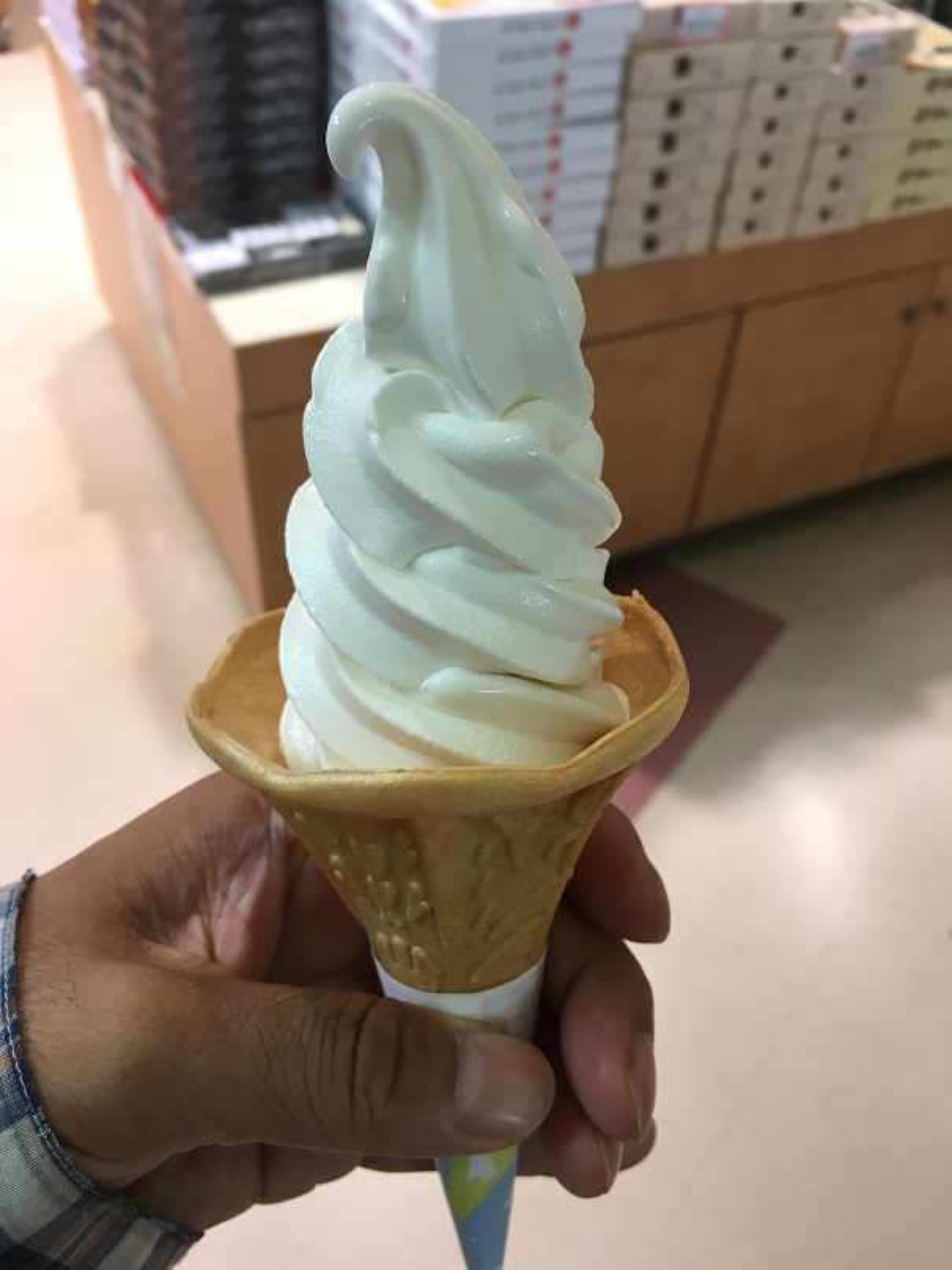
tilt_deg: -45.0
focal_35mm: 29
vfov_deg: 61.7
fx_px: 1064
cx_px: 476
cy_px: 635
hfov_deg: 48.2
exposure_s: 1/33
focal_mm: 4.15
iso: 64
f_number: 2.2
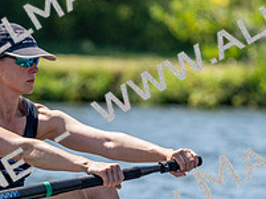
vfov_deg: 1.7
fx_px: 6658
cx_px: -5
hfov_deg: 2.3
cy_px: 144
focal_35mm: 868
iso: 400
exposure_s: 1/2000
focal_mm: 312
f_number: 6.3
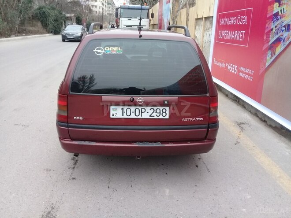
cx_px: 146
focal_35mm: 31
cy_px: 109
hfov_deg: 58.4
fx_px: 261
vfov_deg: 45.4
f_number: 2.2
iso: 64
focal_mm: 3.3
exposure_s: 1/50
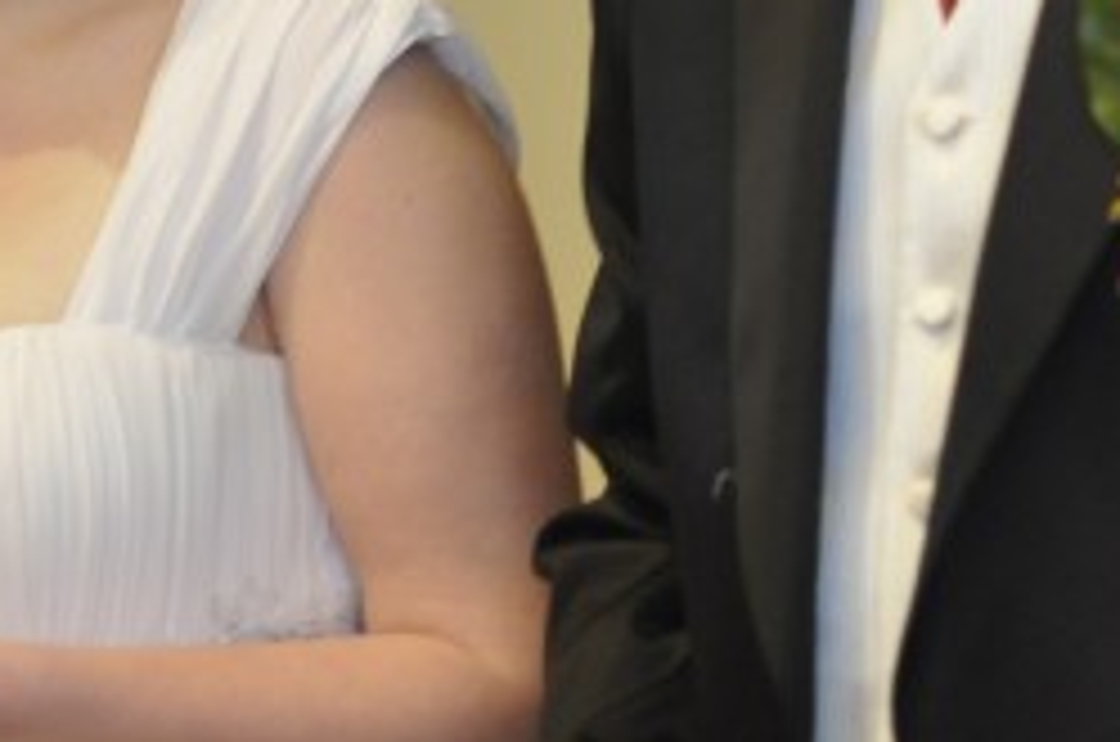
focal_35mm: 271
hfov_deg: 7.6
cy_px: -58
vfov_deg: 5.0
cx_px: 175
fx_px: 8415
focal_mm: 50
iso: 800
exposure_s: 1/40
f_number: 2.2
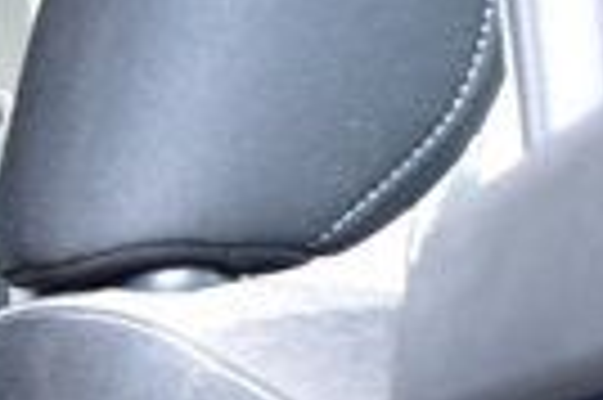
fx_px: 3463
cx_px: -598
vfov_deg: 6.5
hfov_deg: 9.3
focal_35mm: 207
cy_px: 728
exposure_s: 1/25
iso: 400
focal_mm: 18
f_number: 7.1
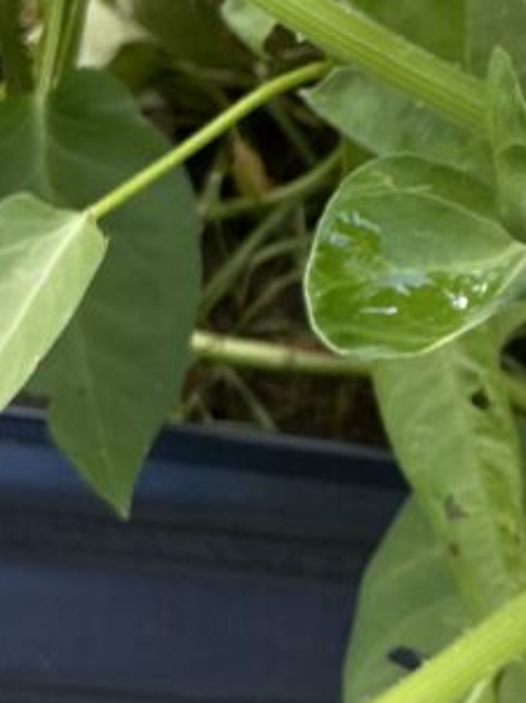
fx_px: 1946
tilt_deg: -49.6
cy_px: 296
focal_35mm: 96
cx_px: 697
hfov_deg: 14.7
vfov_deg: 20.4
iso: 64
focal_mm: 3
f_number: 1.8
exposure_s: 1/95
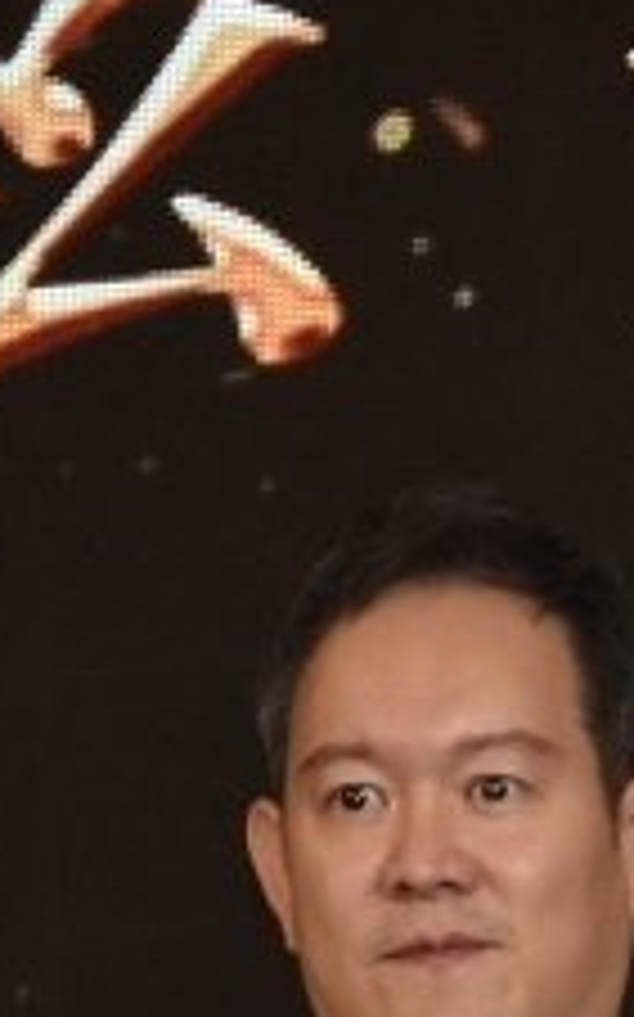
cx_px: 1625
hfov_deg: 1.8
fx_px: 20278
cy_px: 1480
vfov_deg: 2.9
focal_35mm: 733
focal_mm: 95
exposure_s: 1/125
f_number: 5.6
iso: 400
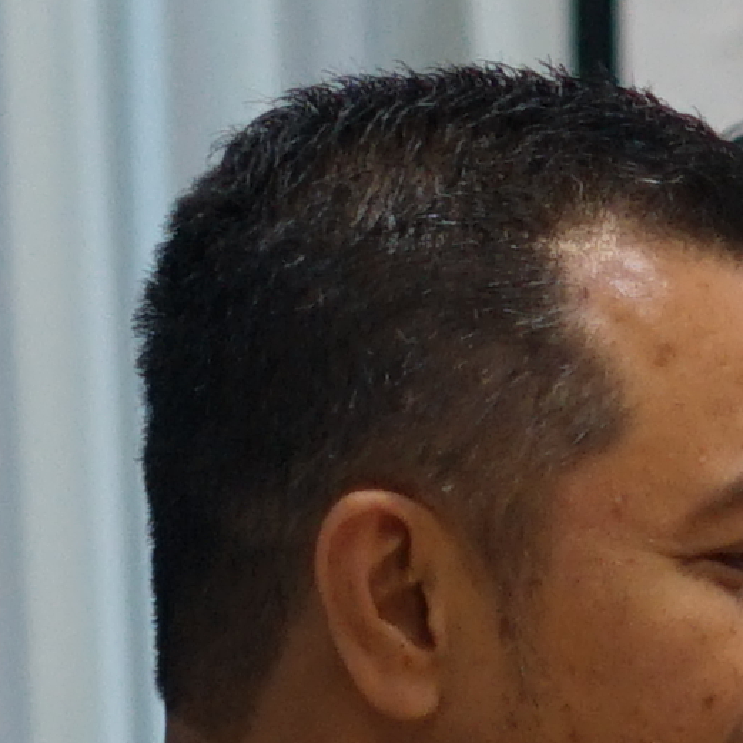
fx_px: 11875
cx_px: 3273
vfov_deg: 3.6
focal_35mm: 489
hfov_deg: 3.4
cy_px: 351
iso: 500
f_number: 1.8
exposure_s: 1/100
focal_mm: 50
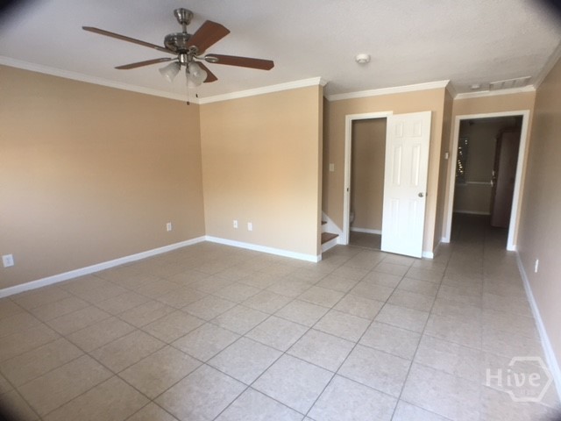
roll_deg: +0.8
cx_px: 280
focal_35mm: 29
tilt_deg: -8.9
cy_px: 210
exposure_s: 1/30
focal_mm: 4.15
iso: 64
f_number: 2.2
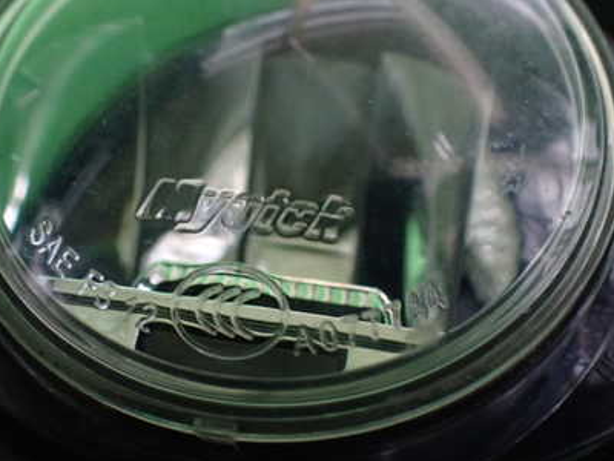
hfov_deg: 42.1
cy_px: 272
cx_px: 313
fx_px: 798
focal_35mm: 45
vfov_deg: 32.1
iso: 800
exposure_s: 1/50
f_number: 2.3
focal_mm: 5.4
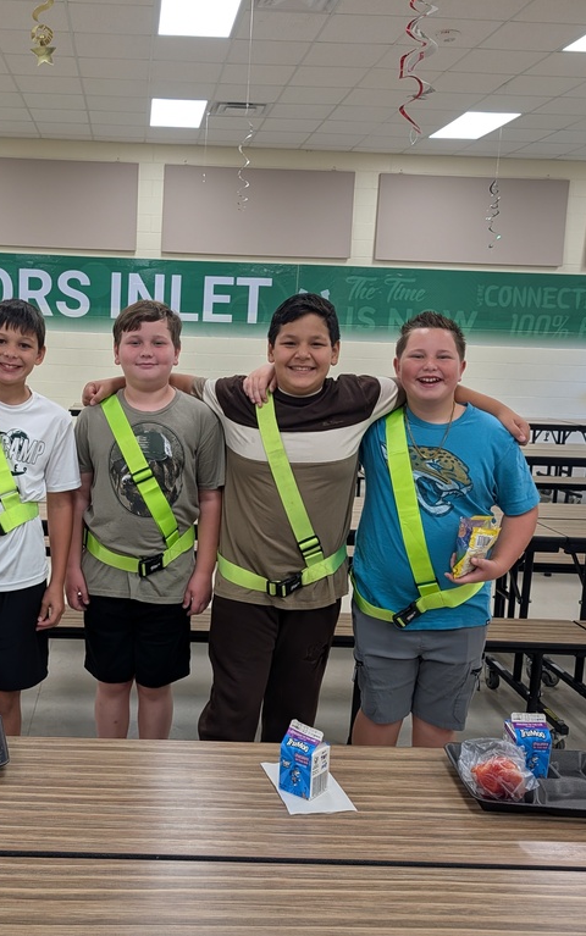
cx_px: 139
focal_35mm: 34
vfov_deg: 56.7
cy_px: 468
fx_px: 868
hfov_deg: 36.3
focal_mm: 6.9
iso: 85
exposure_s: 1/100
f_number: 1.68
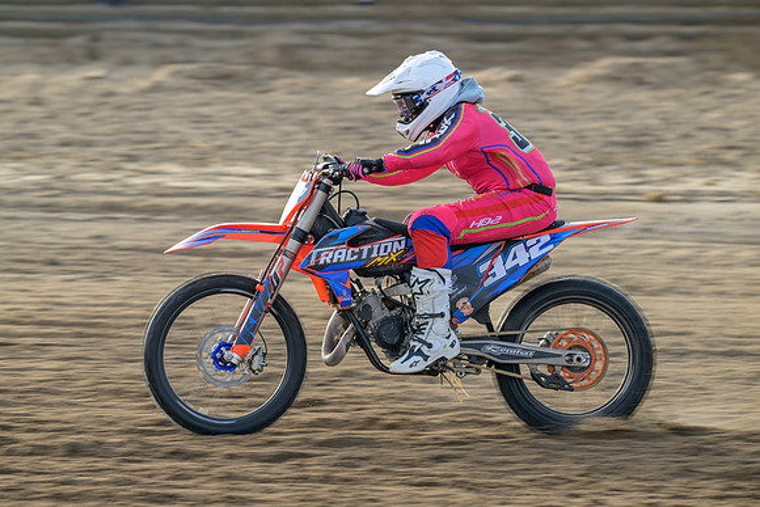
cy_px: 254
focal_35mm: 290
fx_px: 6123
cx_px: 380
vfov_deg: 4.7
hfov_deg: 7.1
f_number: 8
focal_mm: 290
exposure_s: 1/400
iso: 500
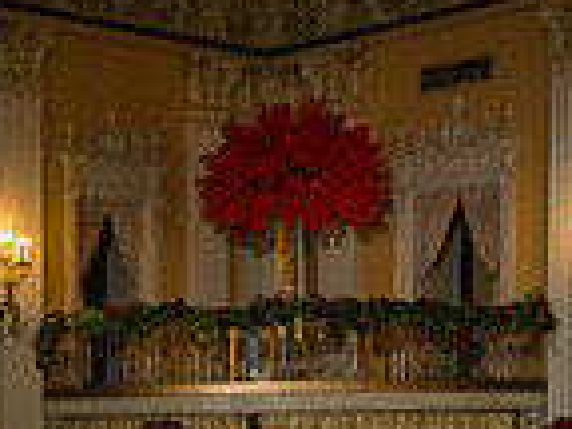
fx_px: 1851
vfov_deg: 12.7
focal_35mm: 112
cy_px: 586
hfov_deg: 16.4
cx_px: -207
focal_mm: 29
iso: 2500
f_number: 3.2
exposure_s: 1/200
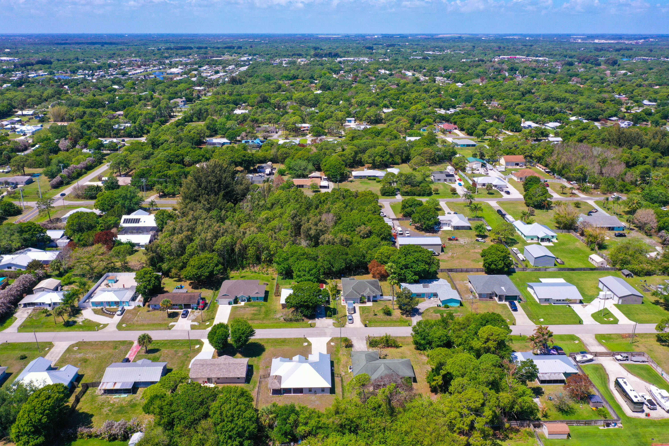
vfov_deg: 46.4
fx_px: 520
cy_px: 223
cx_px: 334
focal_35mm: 28
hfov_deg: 65.5
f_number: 5.6
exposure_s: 1/500
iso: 100
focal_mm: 10.26
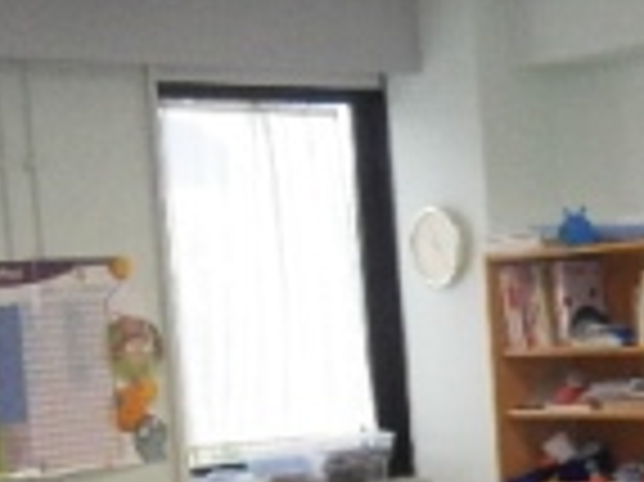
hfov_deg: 19.8
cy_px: 505
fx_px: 1803
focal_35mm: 97
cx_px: 599
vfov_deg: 14.9
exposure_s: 1/30
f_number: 2.9
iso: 800
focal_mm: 5.5
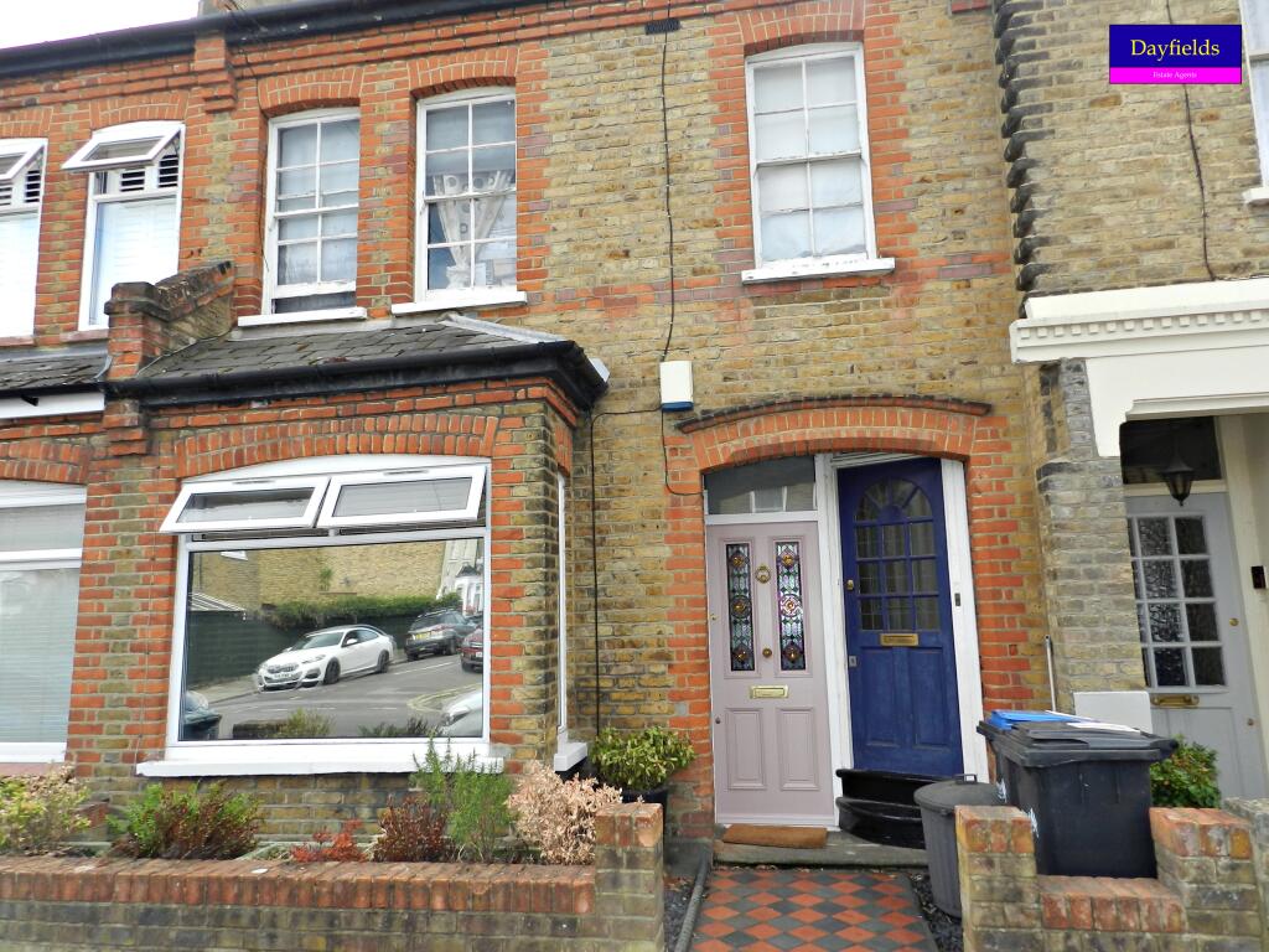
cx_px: 634
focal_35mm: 23
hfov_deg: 73.9
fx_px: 843
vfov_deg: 58.9
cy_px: 476
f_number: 3.4
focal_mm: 4
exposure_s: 1/250
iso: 160
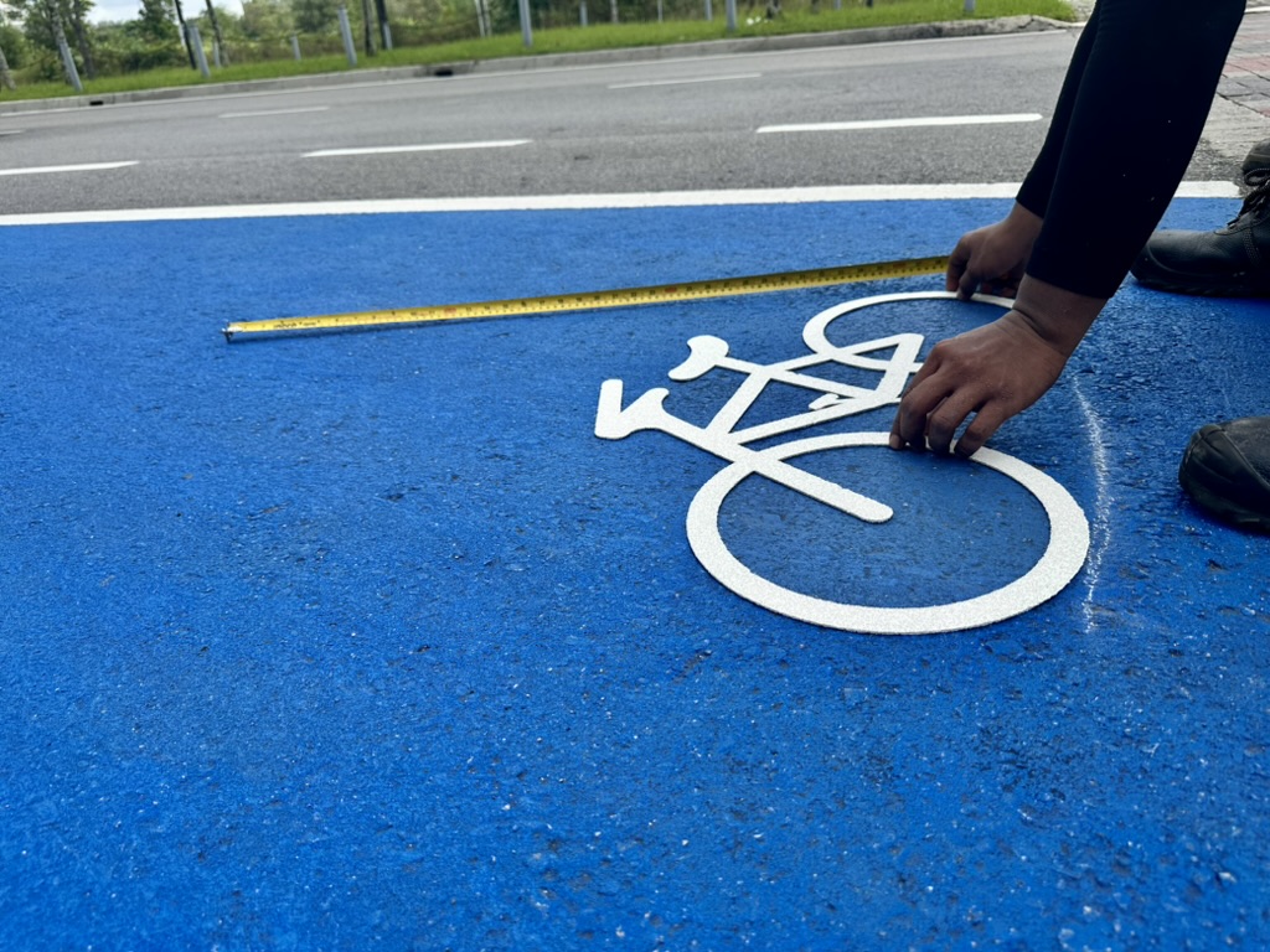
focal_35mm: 24
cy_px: 476
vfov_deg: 56.8
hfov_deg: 71.6
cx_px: 635
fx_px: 881
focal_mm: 6.86
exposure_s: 1/3472
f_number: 1.78
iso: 80
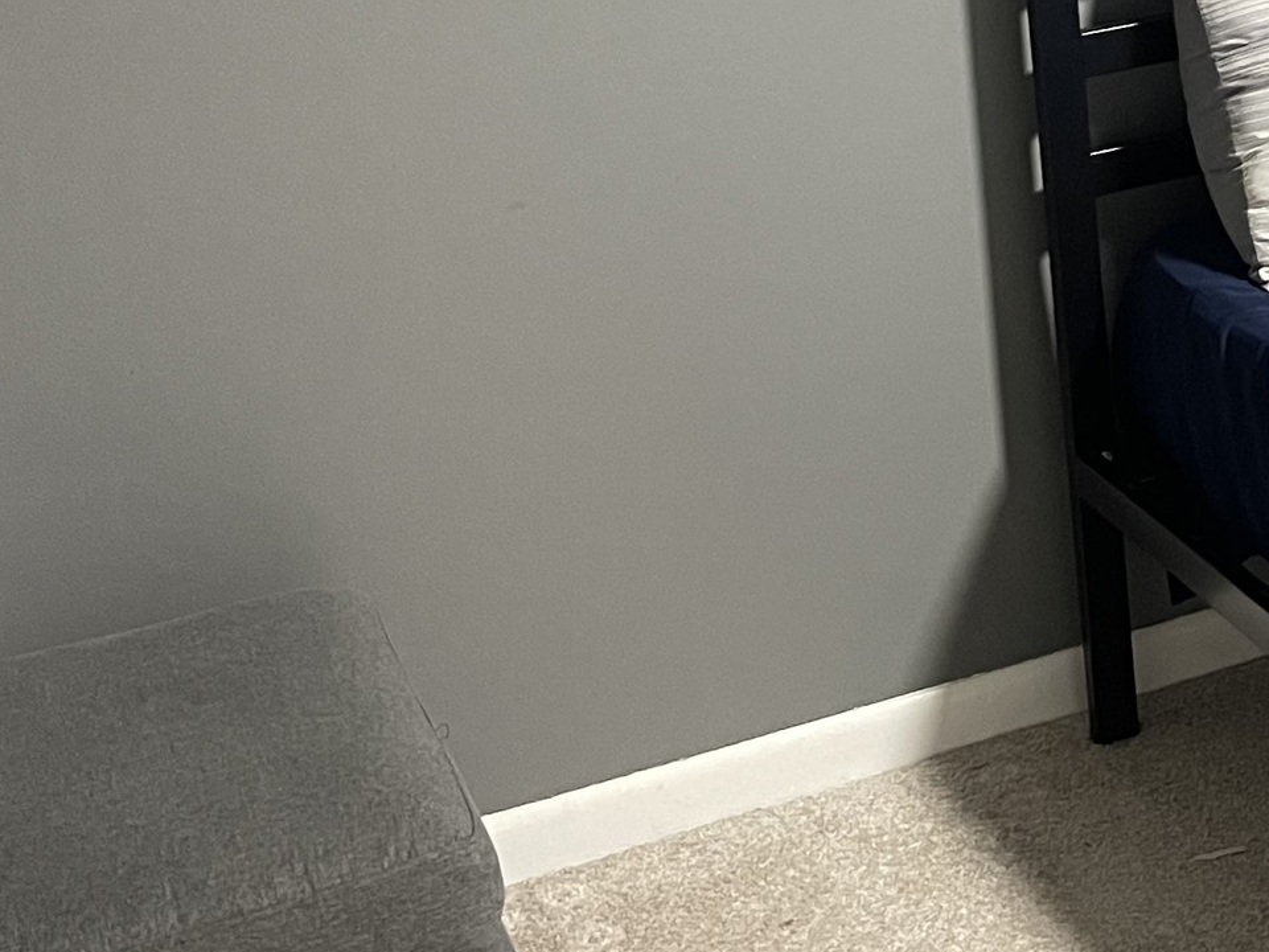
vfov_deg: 17.8
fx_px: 2933
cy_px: -107
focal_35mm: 80
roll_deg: +3.2
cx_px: 1449
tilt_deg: -13.5
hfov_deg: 22.8
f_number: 1.6
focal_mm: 5.1
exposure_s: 1/40
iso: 400
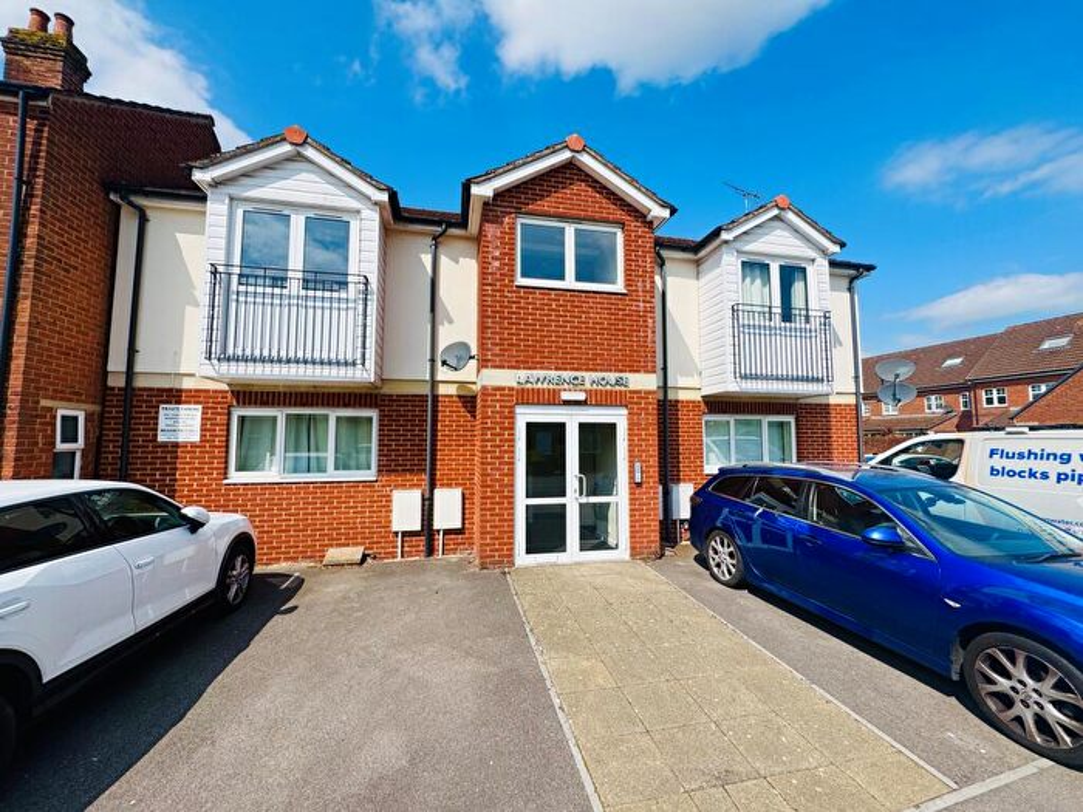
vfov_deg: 85.7
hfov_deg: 102.1
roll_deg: -2.2
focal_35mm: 14
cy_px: 406
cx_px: 542
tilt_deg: +5.5
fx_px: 438
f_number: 2.2
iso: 50
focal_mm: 2.22
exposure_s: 1/2985
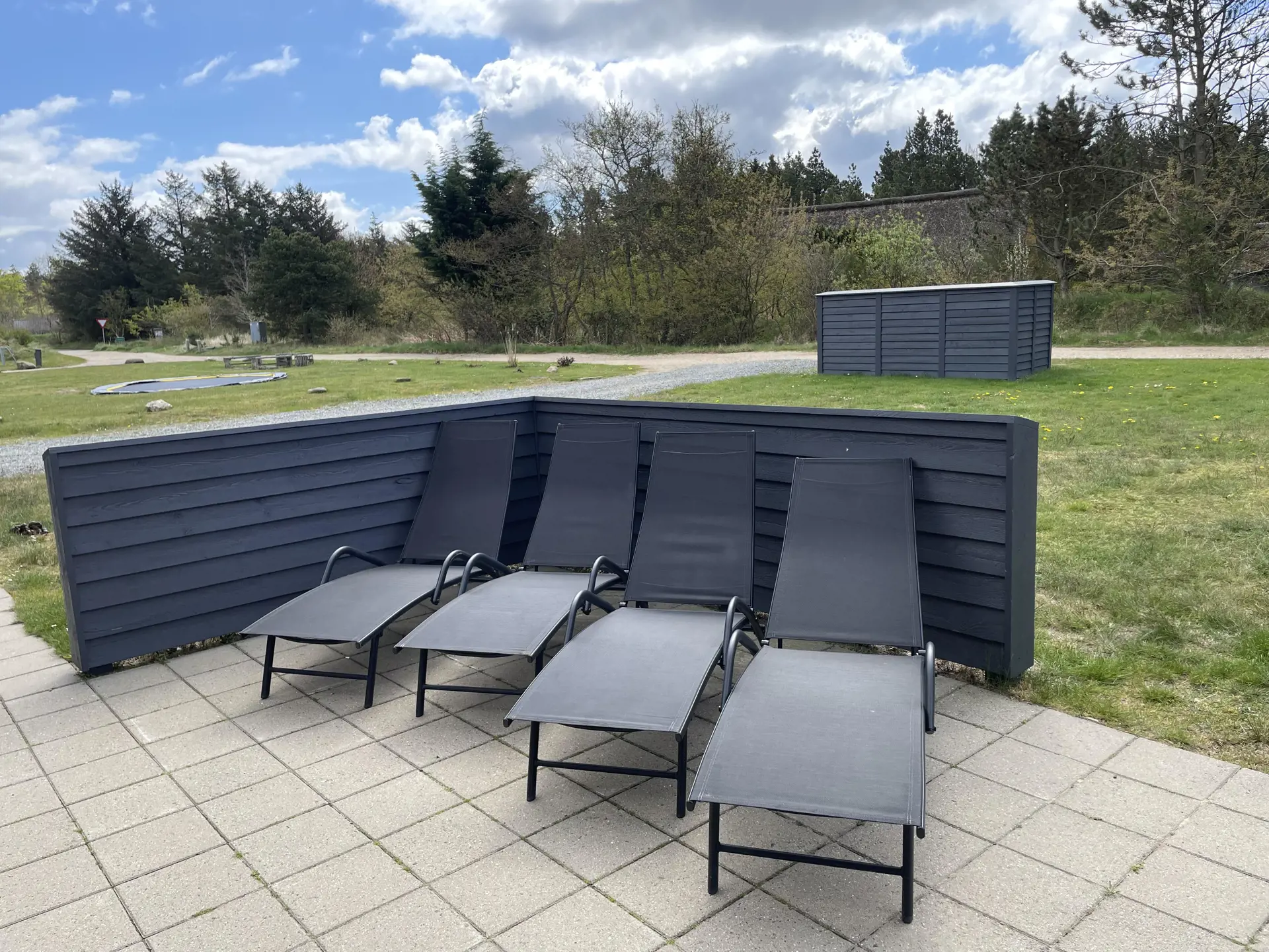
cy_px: 476
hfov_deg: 67.3
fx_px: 953
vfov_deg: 53.1
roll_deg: +3.0
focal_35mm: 26
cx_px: 634
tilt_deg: -9.3
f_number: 1.6
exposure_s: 1/1416
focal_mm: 4.2
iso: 32
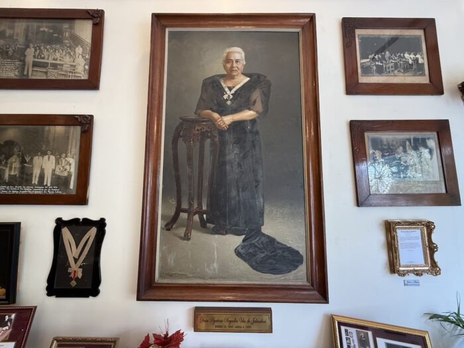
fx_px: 188
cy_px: 174
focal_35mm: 14
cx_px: 232
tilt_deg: +7.1
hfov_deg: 102.1
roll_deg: +0.0
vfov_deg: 85.7
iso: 250
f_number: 2.2
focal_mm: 2.22
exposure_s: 1/60
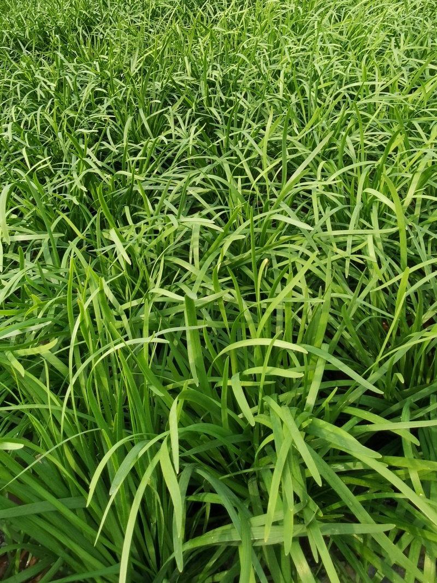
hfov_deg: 51.3
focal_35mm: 27
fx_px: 455
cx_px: 218
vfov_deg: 65.3
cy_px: 292
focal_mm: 2.26
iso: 50
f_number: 2.2
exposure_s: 1/430
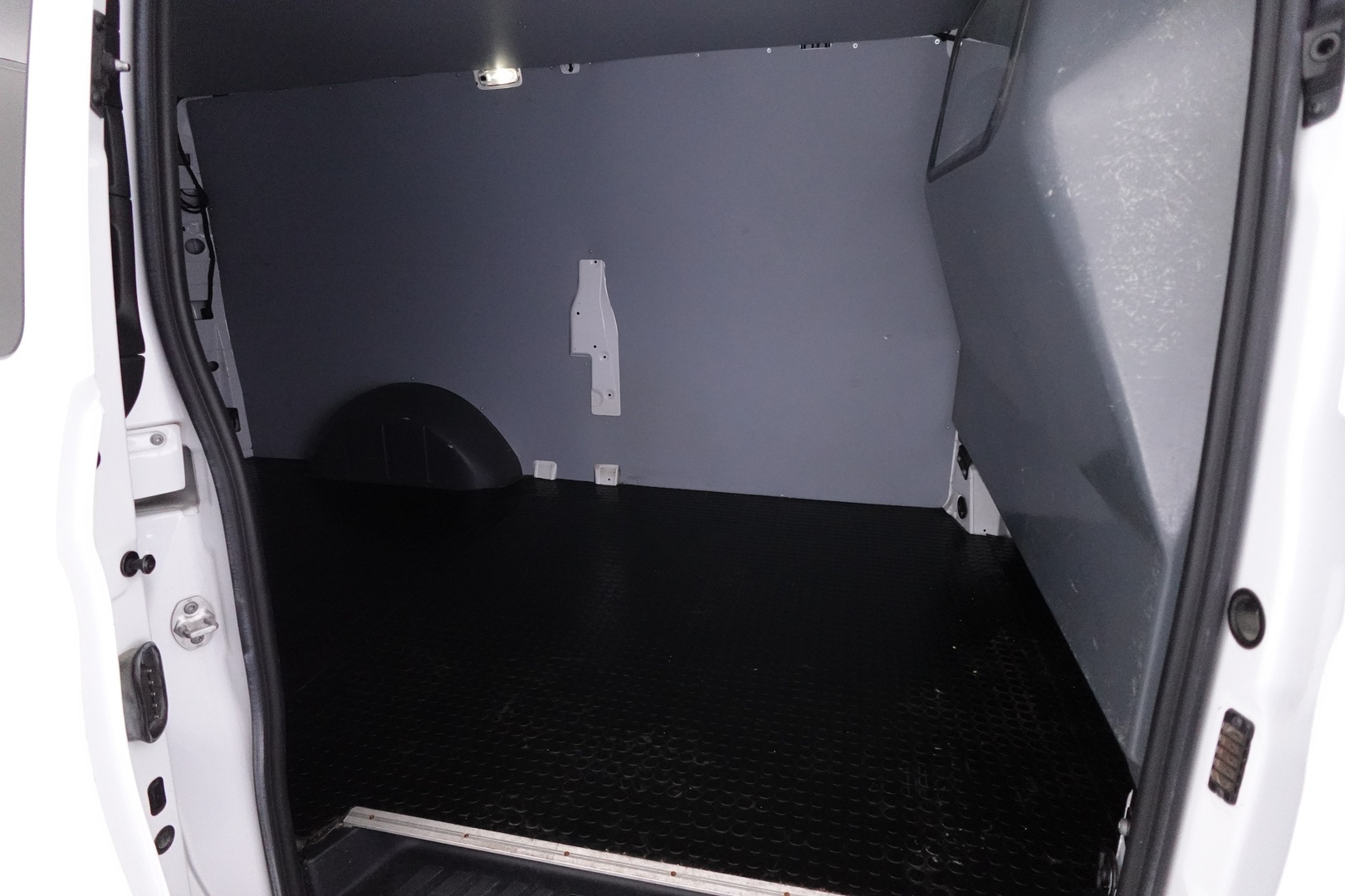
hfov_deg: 84.0
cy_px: 448
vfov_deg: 61.9
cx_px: 672
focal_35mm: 20
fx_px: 747
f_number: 2
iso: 2000
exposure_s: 1/80
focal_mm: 7.6
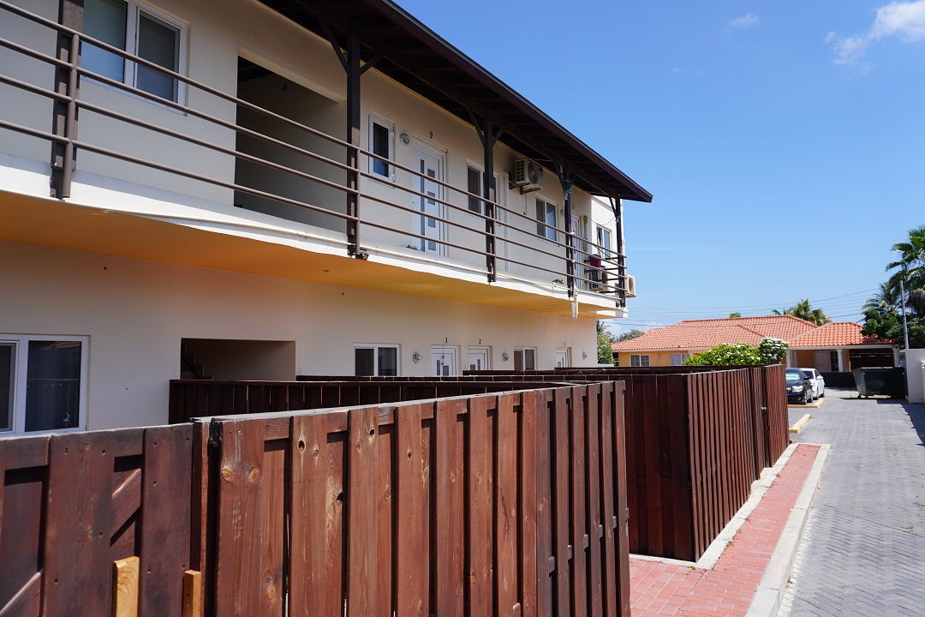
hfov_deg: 73.7
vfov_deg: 53.1
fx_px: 617
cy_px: 308
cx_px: 462
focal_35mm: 24
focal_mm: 16
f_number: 5
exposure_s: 1/640
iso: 100
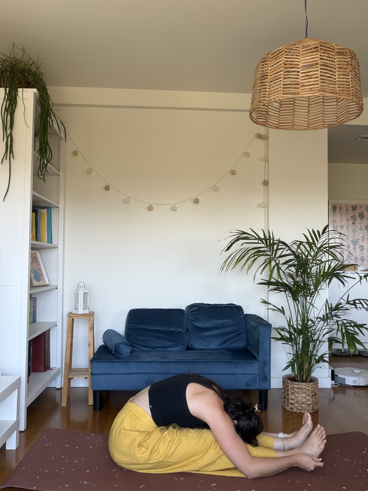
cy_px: 246
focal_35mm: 30
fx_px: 425
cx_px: 184
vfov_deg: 60.0
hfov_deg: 46.8
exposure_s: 1/83
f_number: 1.9
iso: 80
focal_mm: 2.71
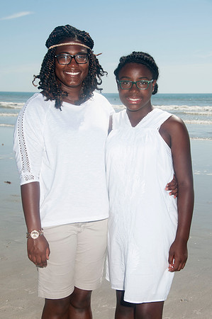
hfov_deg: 20.6
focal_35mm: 66
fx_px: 584
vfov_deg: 30.5
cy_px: 160
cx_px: 106
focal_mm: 44
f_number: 11
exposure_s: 1/250
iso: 100
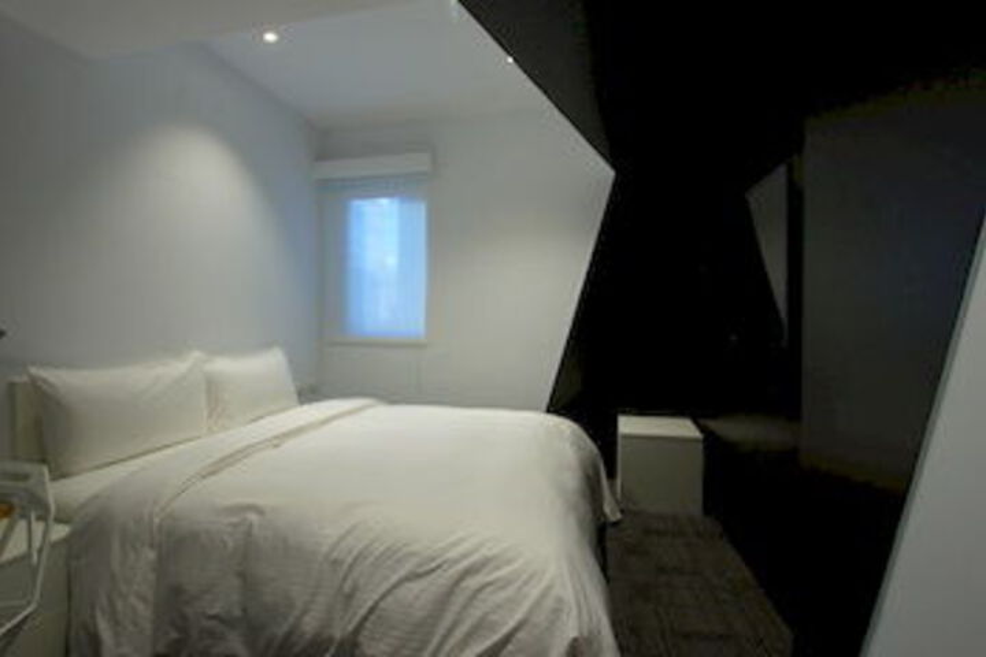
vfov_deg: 77.3
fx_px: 411
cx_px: 493
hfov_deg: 100.4
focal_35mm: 15
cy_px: 328
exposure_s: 1/8
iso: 400
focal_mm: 10
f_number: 10
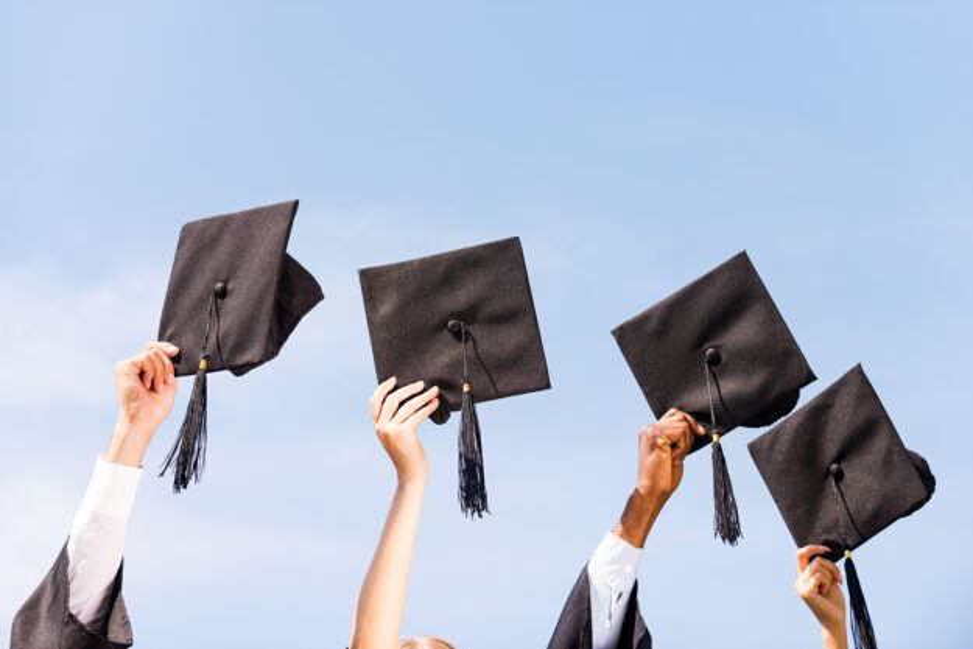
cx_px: 486
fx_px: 2217
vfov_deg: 16.7
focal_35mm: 82
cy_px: 324
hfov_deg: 24.8
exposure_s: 1/800
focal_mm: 82
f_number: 4.5
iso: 125
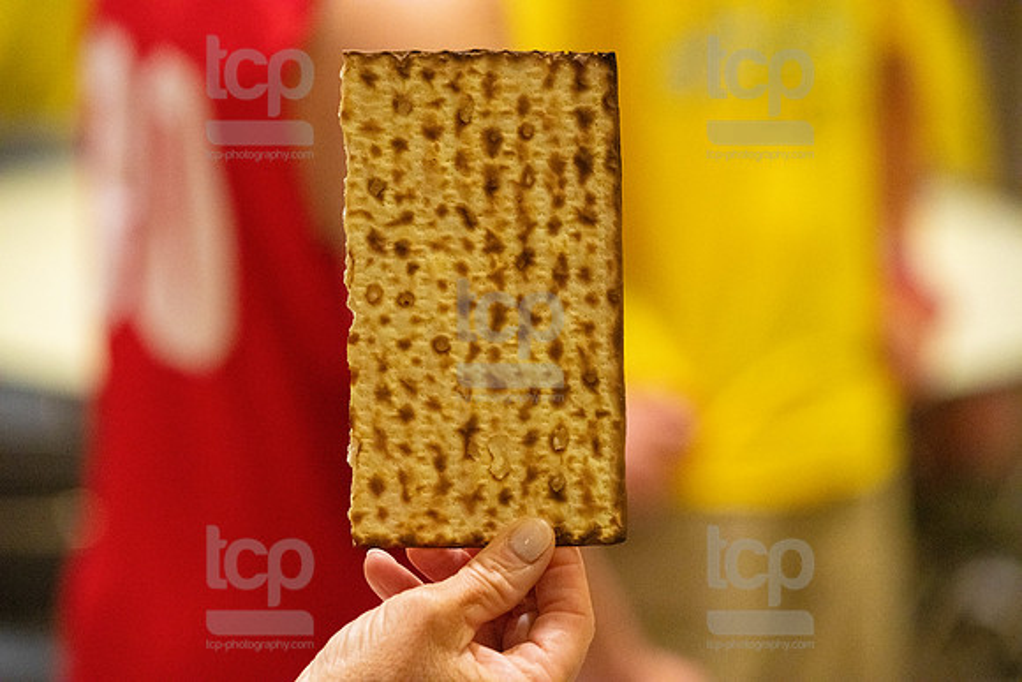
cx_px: 511
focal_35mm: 175
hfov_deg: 11.7
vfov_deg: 7.9
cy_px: 341
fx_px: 4969
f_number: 4.5
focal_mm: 175
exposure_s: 1/500
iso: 6400
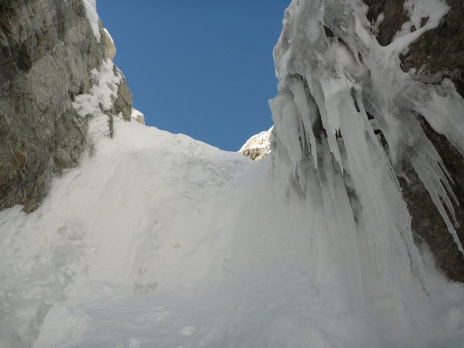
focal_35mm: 28
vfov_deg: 49.7
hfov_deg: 63.4
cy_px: 174
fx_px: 375
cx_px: 232
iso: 80
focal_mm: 4.9
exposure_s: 1/320
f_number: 3.3
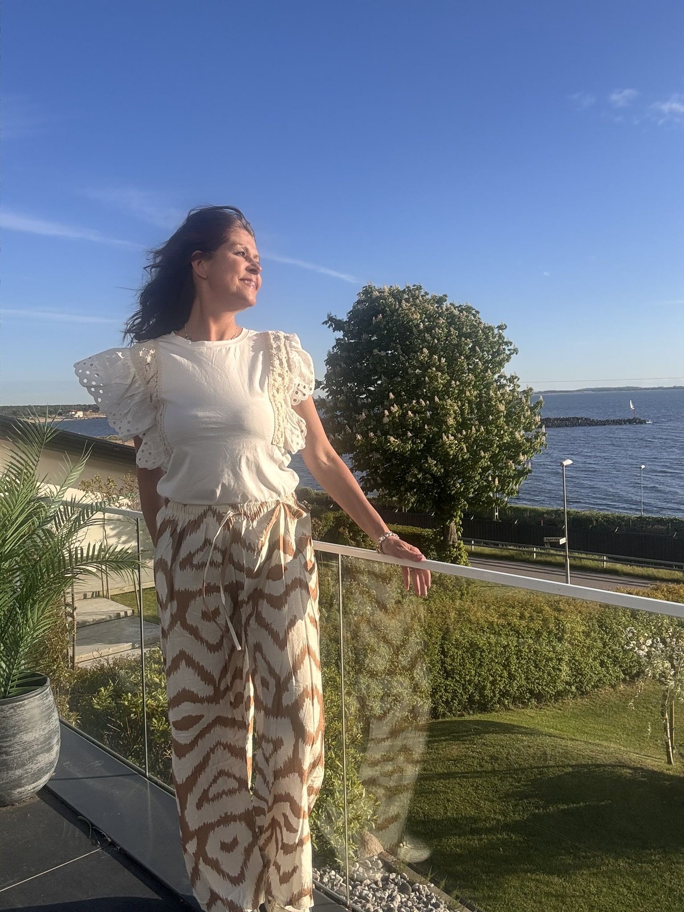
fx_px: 790
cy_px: 456
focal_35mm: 30
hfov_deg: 46.8
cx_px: 342
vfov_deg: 60.0
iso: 25
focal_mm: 2.69
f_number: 1.9
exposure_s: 1/1199
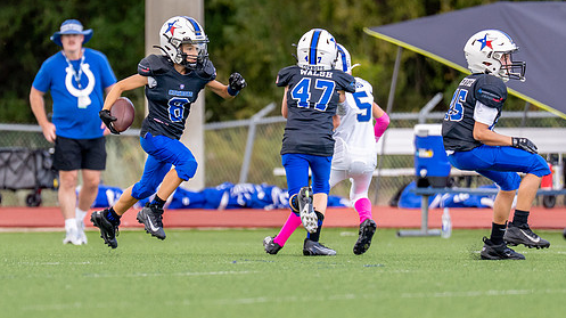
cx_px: 223
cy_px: 118
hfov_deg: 3.8
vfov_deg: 2.1
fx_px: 8535
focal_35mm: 569
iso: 400
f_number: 2.8
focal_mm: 200
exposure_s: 1/2500
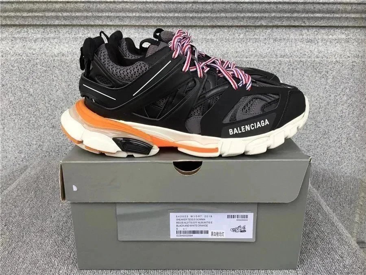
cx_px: 183
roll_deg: +0.5
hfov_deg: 58.4
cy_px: 138
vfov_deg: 45.4
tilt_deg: -19.1
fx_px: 328
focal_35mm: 31
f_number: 2.4
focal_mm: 3.3
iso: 25
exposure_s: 1/295
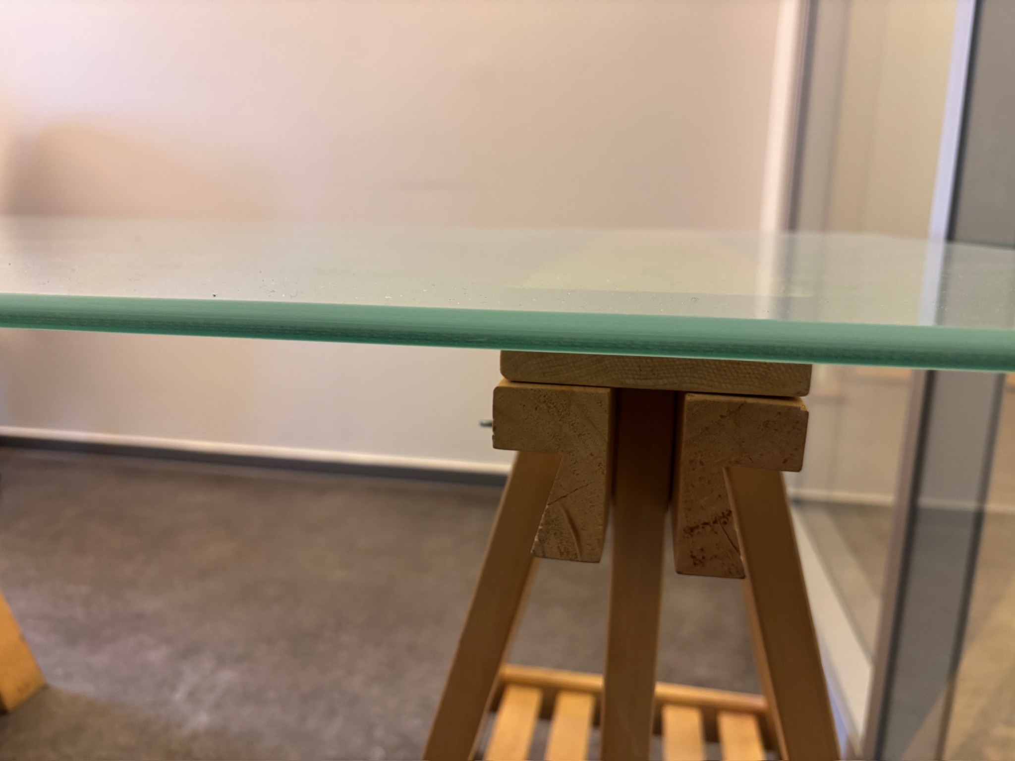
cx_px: 508
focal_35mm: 26
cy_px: 380
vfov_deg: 53.1
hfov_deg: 67.3
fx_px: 762
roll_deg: -1.5
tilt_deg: -12.2
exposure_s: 1/50
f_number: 1.6
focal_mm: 5.96
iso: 250
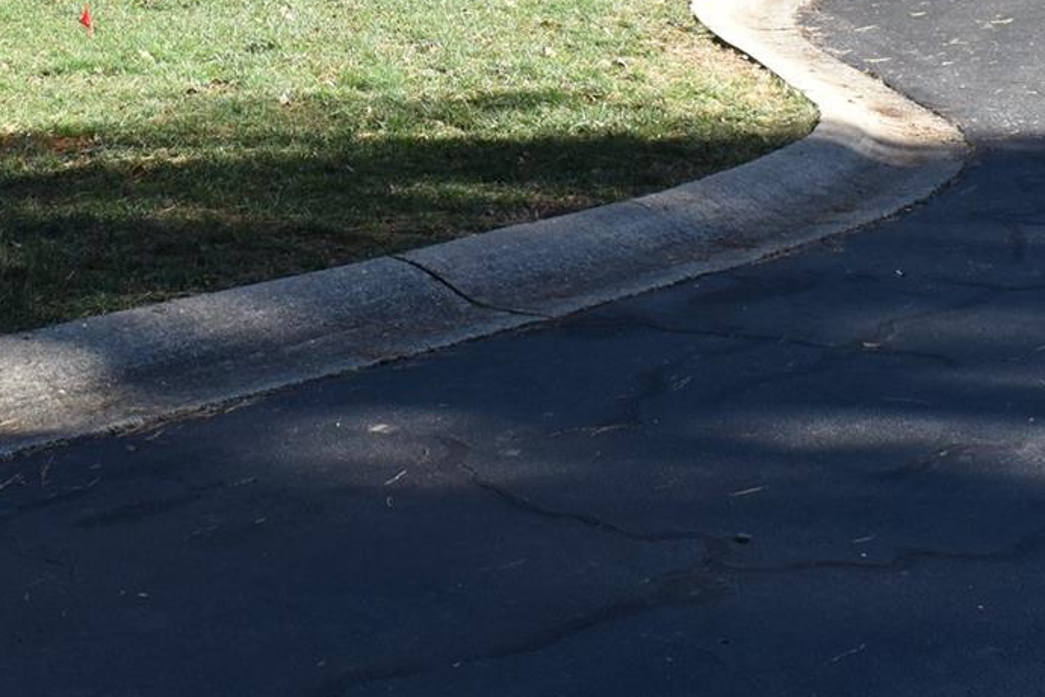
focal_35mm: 80
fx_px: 2323
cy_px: -150
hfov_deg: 25.0
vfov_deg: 16.3
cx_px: 251
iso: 400
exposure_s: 1/250
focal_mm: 18
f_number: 8
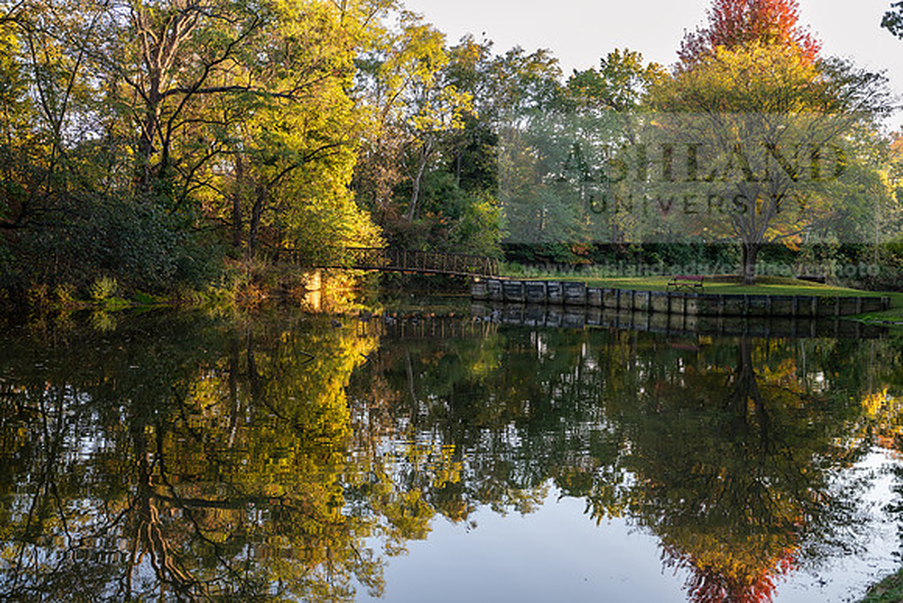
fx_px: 1054
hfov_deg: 46.4
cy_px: 302
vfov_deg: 31.9
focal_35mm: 42
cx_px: 452
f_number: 4
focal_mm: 42
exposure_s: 1/200
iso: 400
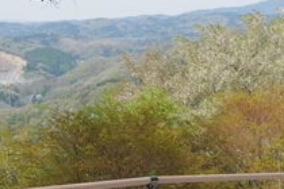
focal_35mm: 160
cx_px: 181
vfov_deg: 8.6
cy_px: 29
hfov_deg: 12.8
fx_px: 1262
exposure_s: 1/320
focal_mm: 28
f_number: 5
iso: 100
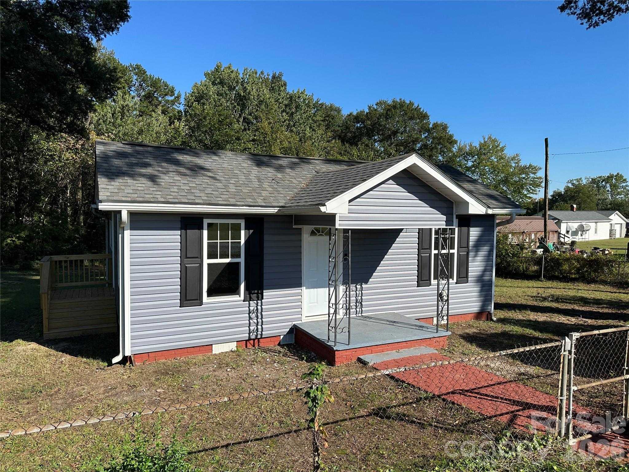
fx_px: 436
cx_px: 314
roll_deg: -1.1
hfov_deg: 71.6
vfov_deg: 56.8
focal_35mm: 24
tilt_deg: -4.0
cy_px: 236
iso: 80
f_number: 1.78
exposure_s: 1/4016
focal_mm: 6.86
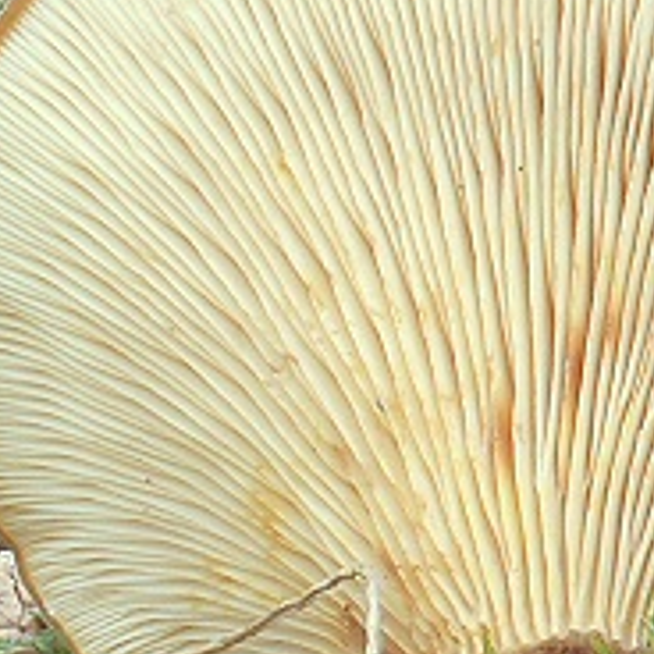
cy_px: 592
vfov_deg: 14.6
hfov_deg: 14.6
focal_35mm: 118
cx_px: 636
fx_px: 2522
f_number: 10
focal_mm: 7.4
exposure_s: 1/2
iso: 100
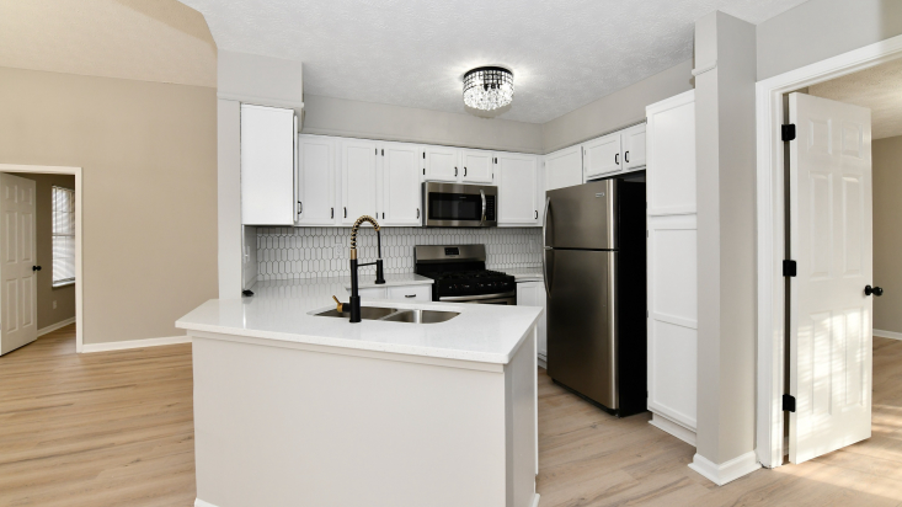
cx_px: 449
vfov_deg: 70.5
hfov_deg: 103.0
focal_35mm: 15
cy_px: 251
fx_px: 359
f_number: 6.3
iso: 640
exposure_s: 1/60
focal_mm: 14
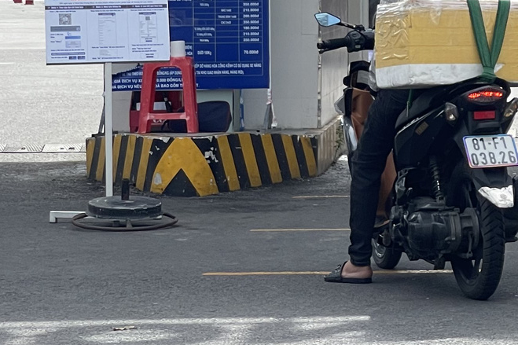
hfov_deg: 10.0
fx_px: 2906
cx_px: 656
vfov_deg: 6.7
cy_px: -97
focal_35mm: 202
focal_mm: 7.5
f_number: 2.2
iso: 20
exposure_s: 1/935
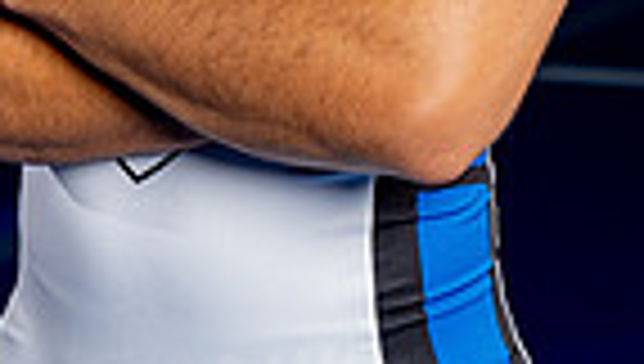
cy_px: -503
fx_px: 3934
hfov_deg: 9.4
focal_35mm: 230
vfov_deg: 5.2
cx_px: 216
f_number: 4
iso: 125
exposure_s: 1/250
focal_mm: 70
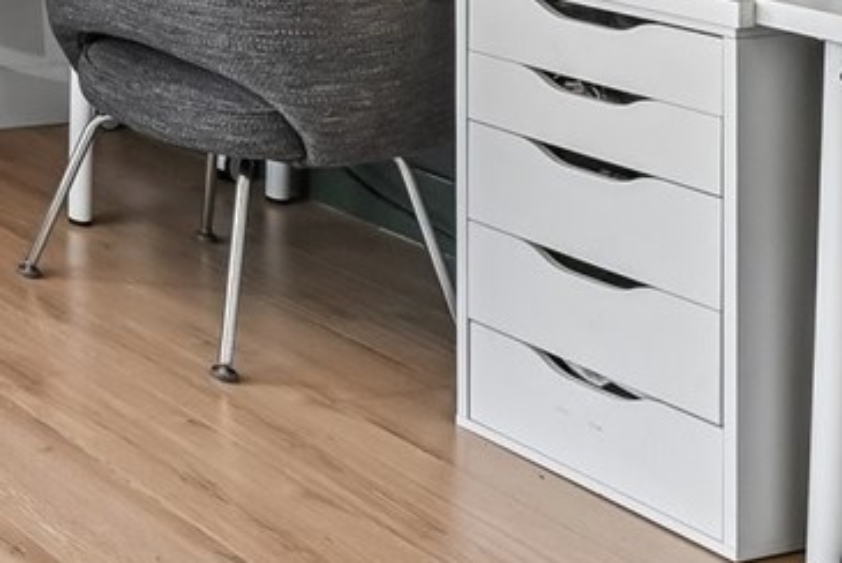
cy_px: -393
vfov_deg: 17.7
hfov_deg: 19.7
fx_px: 1521
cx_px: -779
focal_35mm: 65
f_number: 8
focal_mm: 14
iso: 100
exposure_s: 1/25
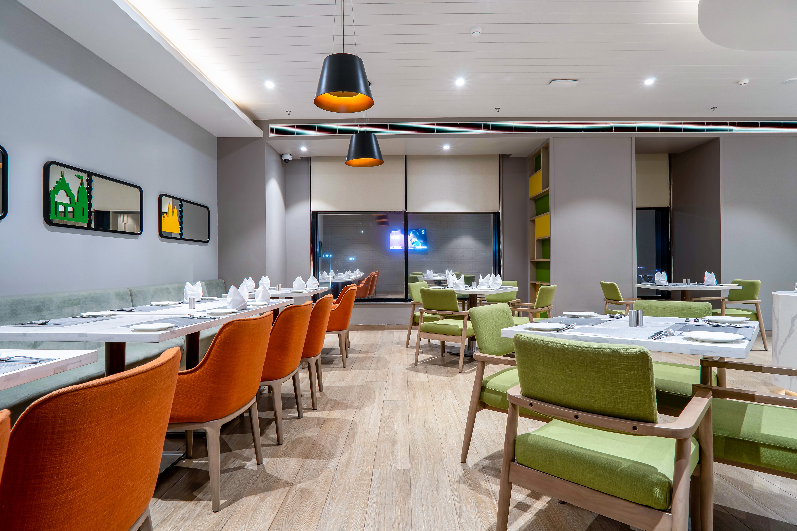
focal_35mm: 18
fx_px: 398
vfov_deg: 67.4
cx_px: 398
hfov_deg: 90.0
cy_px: 266
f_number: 9
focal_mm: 12
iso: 100
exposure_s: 1/6
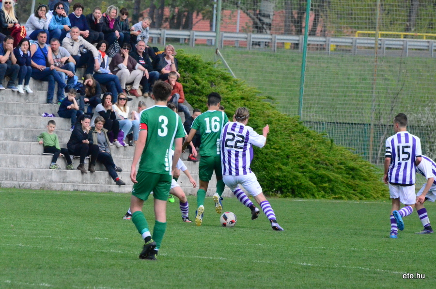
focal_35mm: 450
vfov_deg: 3.0
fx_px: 5438
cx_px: 218
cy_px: 144
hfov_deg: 4.6
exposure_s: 1/6400
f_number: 10
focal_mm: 300
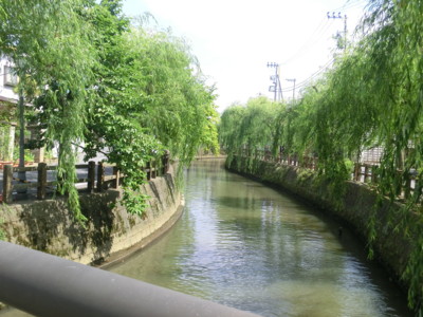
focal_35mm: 42
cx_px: 212
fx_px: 513
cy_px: 158
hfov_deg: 44.8
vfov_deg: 34.3
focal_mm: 7.38
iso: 80
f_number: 4
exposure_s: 1/320
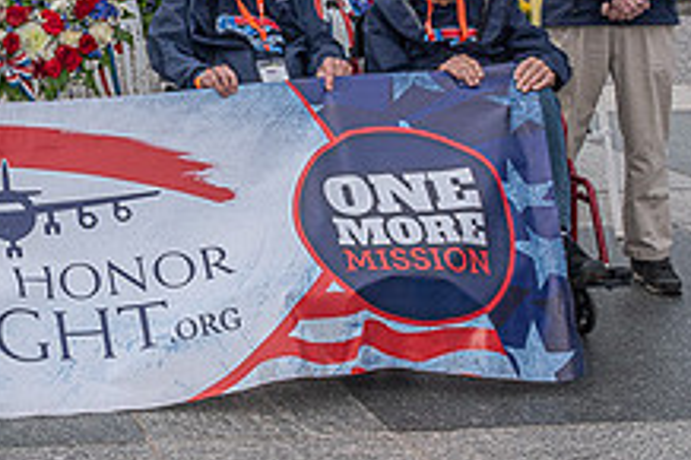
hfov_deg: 24.3
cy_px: 48
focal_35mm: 78
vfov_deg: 17.2
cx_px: -69
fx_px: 1496
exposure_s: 1/250
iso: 500
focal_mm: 27
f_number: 18
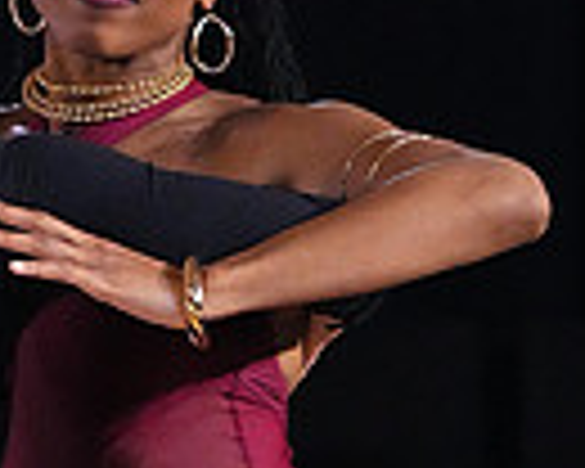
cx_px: -43
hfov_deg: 3.5
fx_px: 9453
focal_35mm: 546
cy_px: 734
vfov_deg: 2.8
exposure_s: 1/400
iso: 16000
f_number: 5
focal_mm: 130
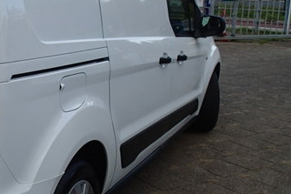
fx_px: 477
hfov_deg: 30.2
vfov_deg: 23.0
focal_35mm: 59
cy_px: 101
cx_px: -33
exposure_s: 1/1000
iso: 100
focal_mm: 4.5
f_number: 2.8
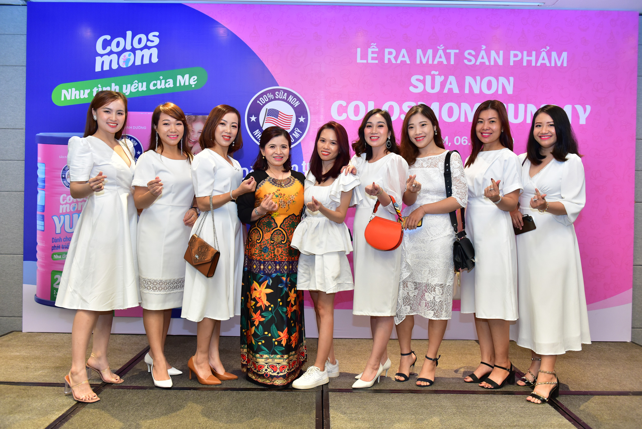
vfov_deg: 42.4
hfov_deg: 60.3
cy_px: 214
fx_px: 553
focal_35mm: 31
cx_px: 321
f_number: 4
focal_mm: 31
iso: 2000
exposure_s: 1/60
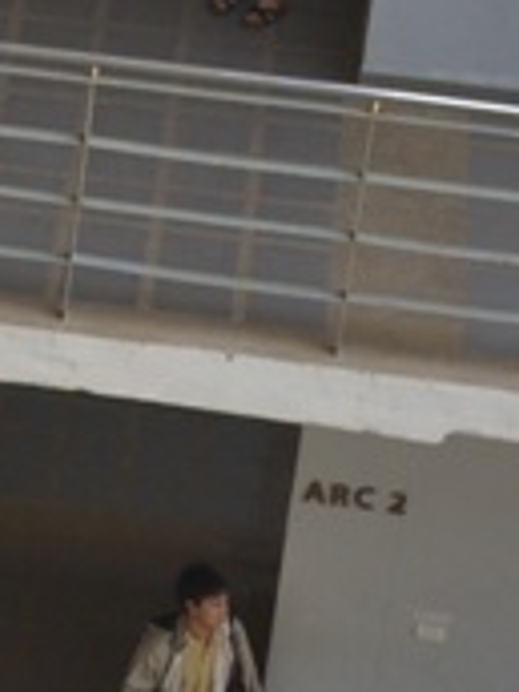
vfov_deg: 8.3
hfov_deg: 5.9
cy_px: 217
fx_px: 4778
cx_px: -789
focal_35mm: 239
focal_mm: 38
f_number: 5
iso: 400
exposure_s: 1/640
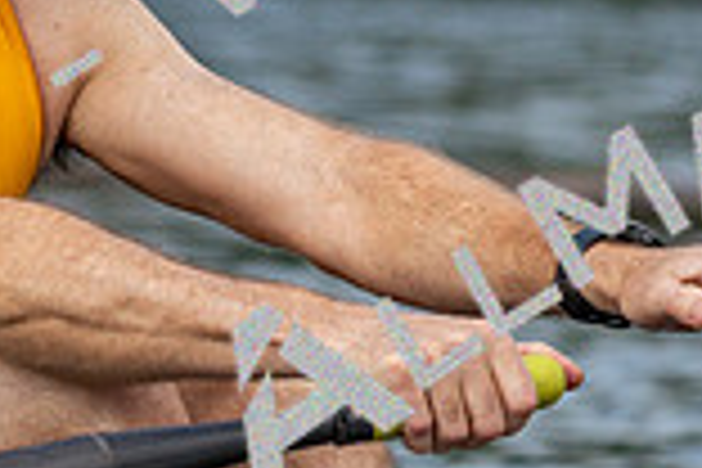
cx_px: -153
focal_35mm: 742
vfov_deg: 1.9
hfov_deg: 2.8
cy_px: 92
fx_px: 14468
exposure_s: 1/1600
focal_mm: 200
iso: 400
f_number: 5.6
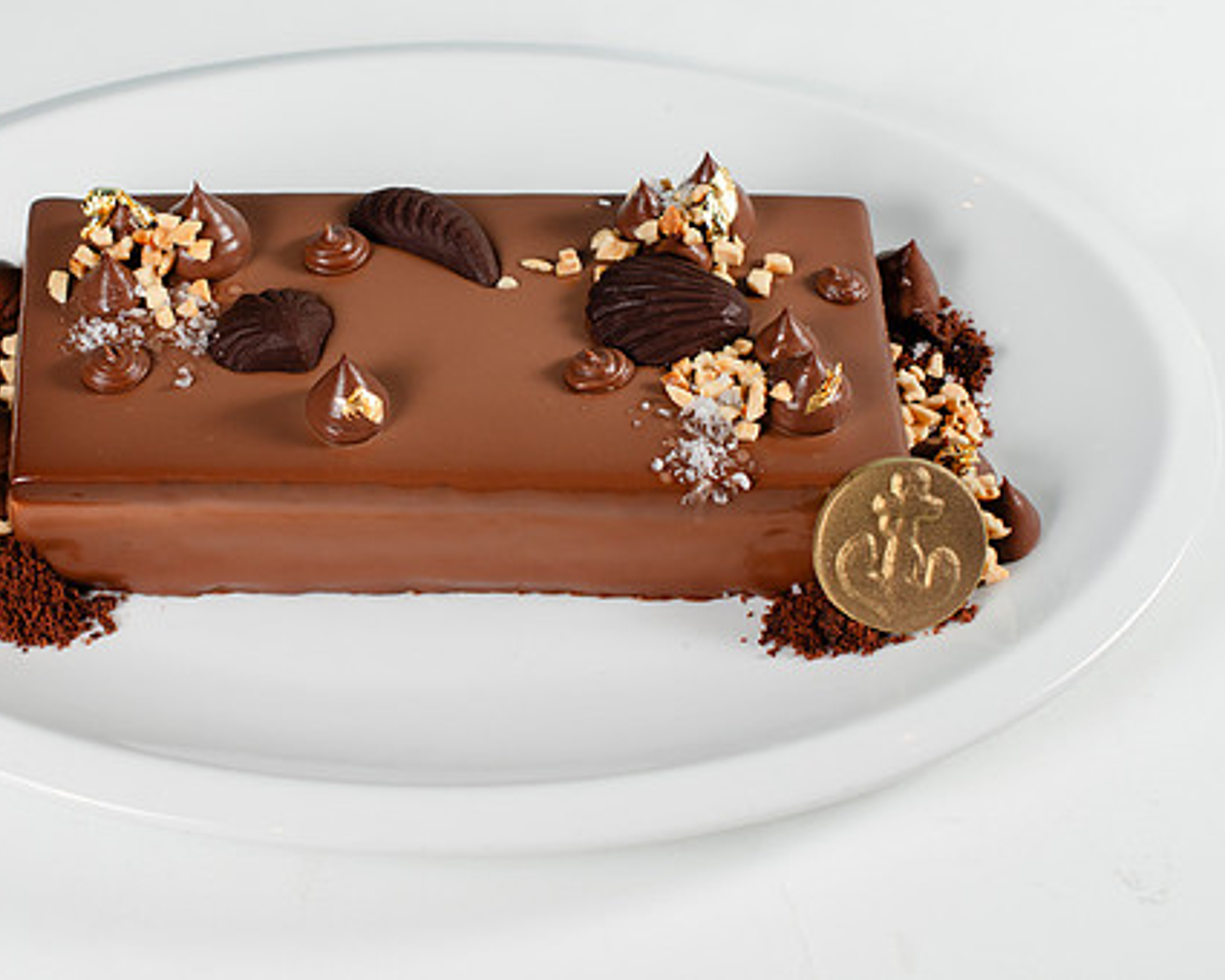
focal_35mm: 84
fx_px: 3045
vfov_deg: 18.3
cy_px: 401
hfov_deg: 22.6
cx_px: 400
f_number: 5.6
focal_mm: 50
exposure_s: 1/200
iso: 200
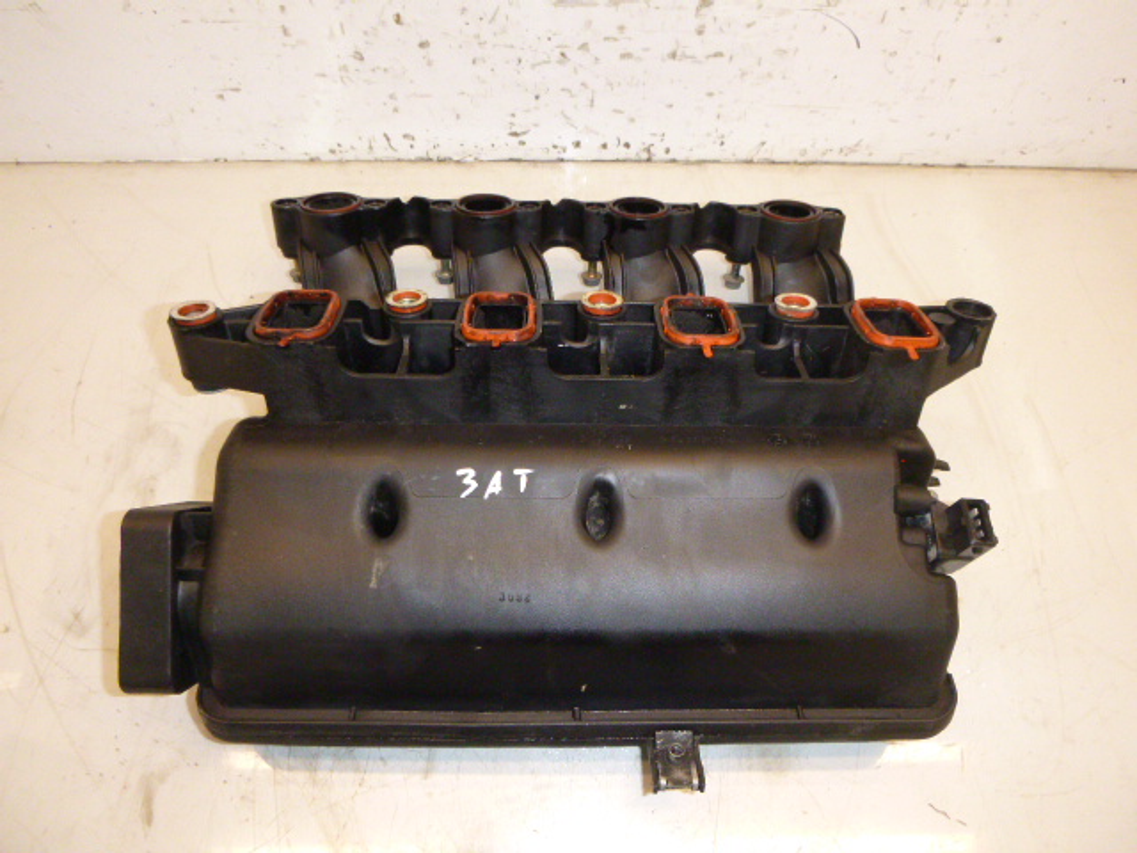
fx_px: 821
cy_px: 426
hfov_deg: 69.4
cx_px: 568
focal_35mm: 25
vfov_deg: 54.9
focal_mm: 4.5
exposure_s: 1/60
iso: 400
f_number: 3.9
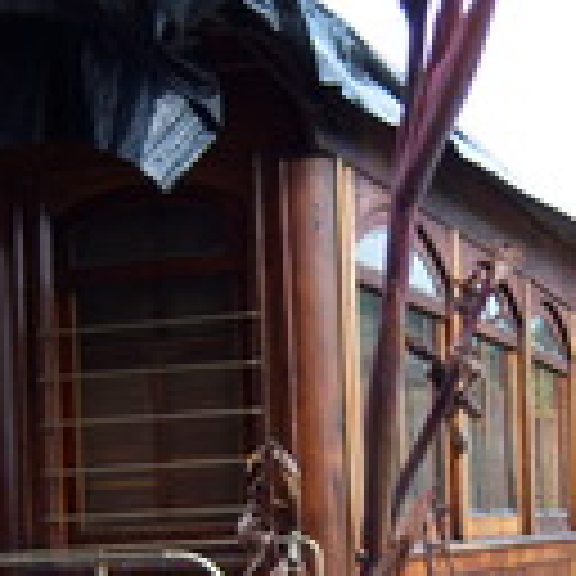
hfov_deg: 19.1
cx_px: 340
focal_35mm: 91
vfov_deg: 18.8
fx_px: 1713
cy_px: 495
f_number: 2.8
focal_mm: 7.5
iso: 80
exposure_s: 1/250
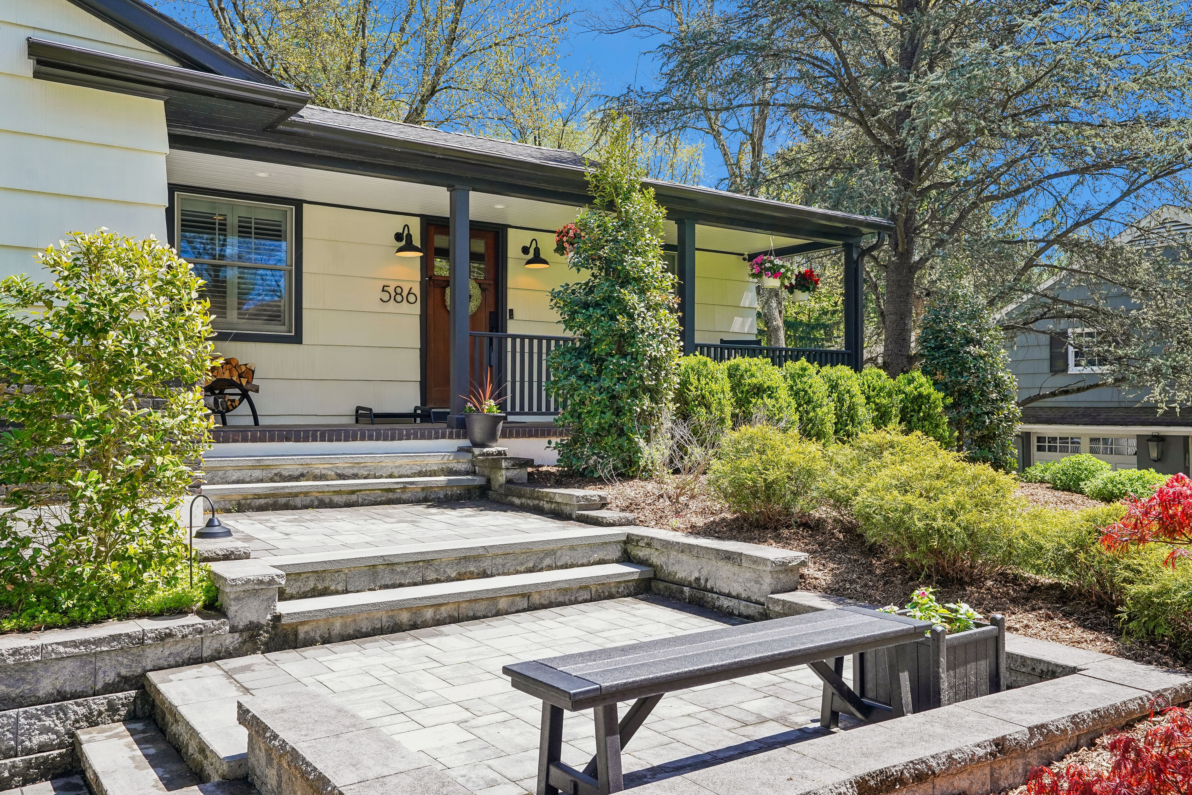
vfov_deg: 45.0
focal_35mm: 29
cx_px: 596
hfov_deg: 63.7
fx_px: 960
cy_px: 398
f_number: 7.1
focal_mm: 29
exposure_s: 1/250
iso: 400
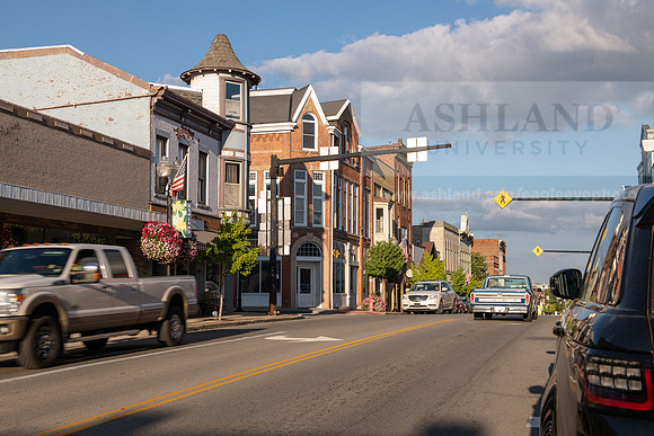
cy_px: 218
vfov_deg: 28.1
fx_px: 872
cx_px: 327
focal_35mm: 48
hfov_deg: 41.1
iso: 31
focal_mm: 48
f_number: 9
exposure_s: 1/50
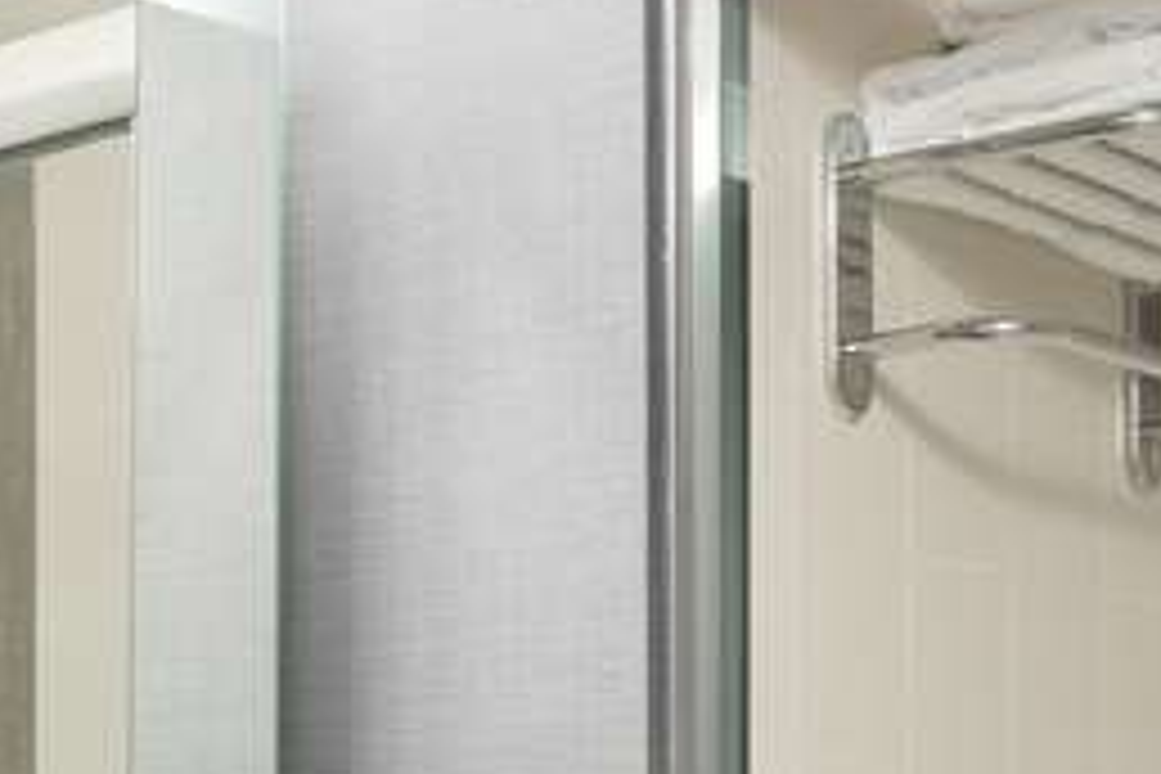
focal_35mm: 95
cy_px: 1256
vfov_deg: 13.4
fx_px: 3064
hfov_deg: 20.5
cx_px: -119
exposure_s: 2.5
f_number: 11
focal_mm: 24
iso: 200
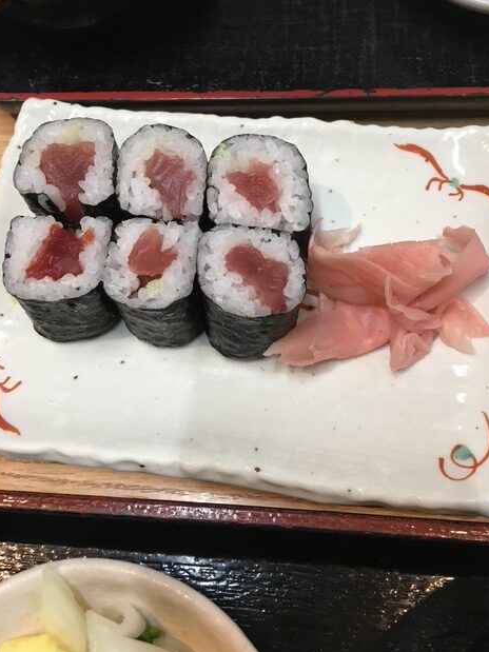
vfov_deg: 60.0
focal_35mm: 30
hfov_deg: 46.8
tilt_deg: -66.3
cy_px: 320
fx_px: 565
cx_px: 248
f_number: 2.2
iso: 80
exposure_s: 1/30
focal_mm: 4.15
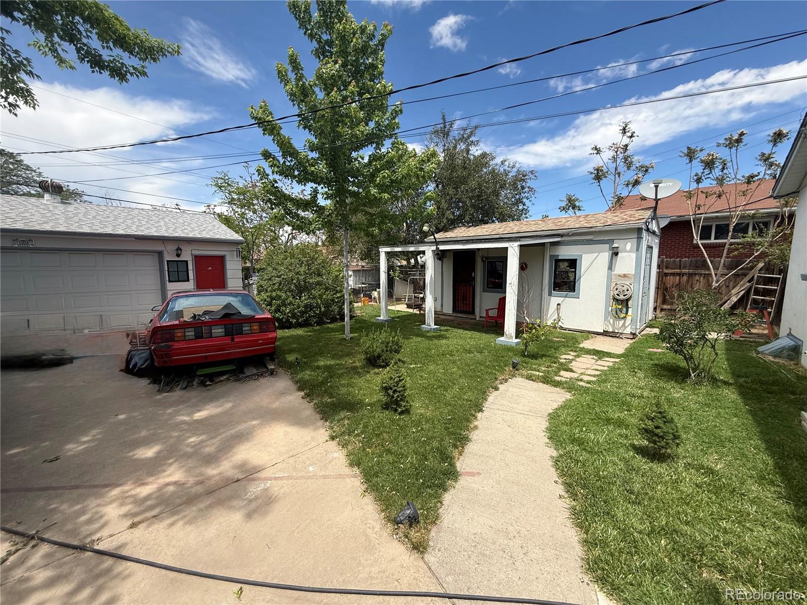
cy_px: 302
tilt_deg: -5.9
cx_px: 404
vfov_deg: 85.7
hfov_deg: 102.1
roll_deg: -0.3
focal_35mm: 14
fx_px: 326
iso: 50
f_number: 2.2
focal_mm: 2.22
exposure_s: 1/1068
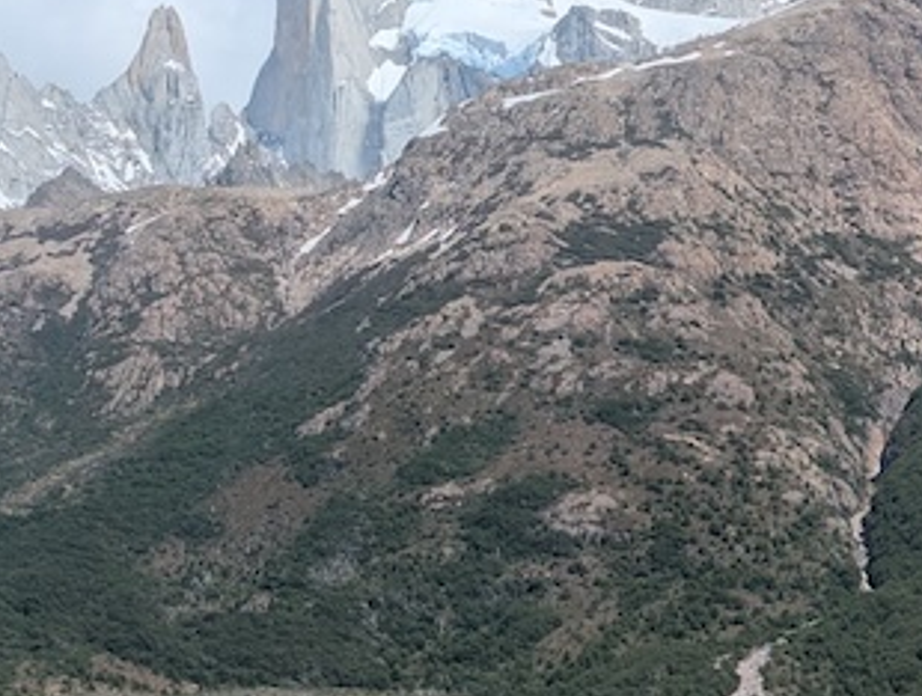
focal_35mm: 116
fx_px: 3097
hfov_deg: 16.9
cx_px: 366
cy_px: 323
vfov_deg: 12.8
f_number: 1.85
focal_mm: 6.81
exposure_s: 1/5076
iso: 50
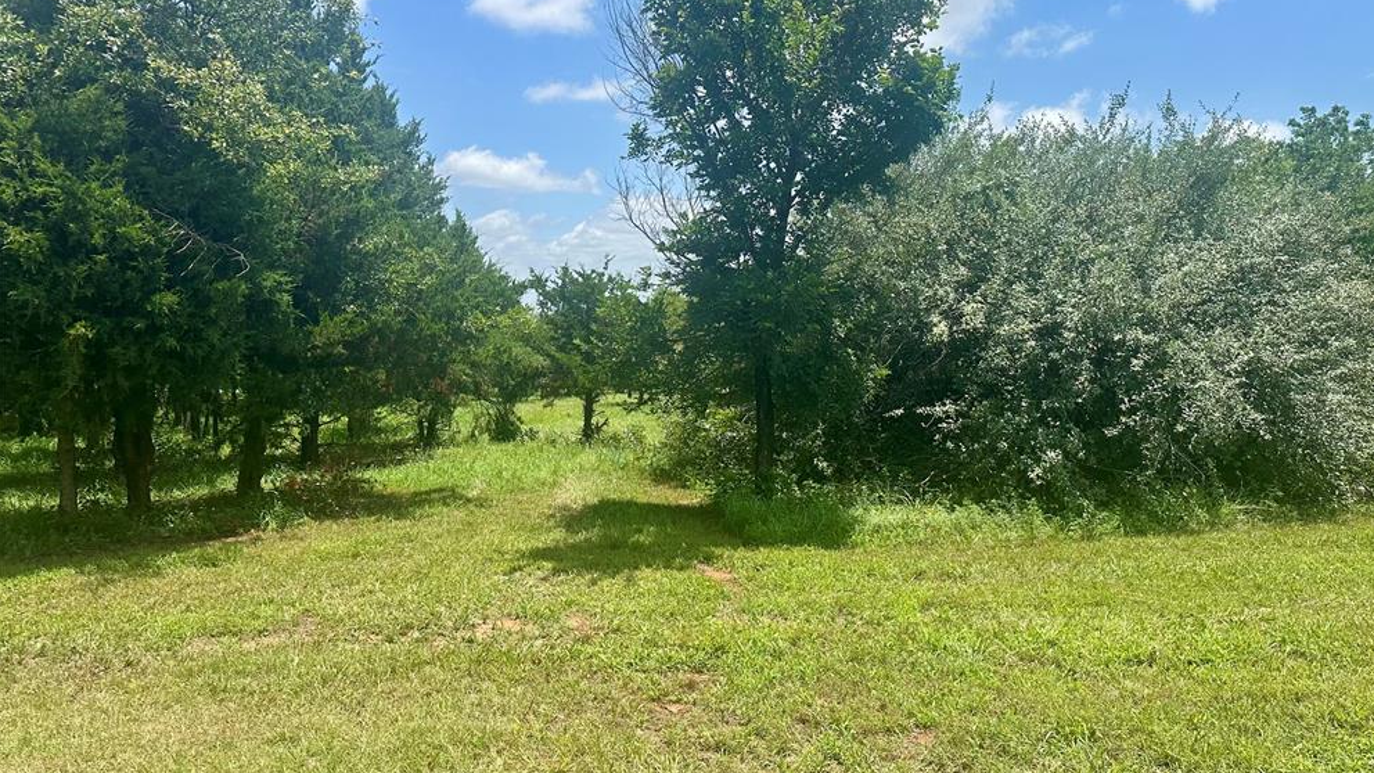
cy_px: 377
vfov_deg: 42.9
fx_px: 984
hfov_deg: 69.8
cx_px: 705
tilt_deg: -3.3
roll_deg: -0.1
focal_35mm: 27
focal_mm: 6.86
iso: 80
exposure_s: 1/3597
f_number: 1.78
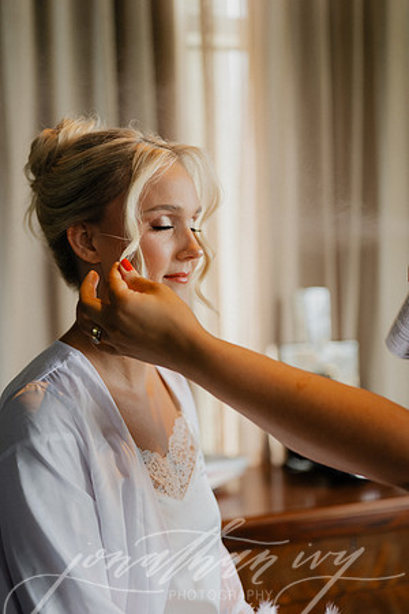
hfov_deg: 27.0
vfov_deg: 39.6
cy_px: 307
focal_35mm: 50
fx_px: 852
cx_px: 204
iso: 160
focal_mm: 50
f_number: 2
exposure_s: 1/250
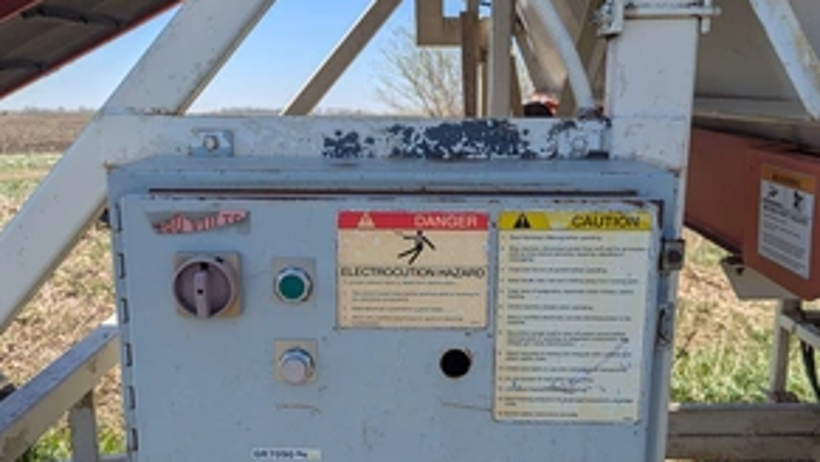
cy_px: 251
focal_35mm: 36
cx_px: 416
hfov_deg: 55.3
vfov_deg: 32.9
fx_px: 783
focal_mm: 6.81
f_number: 1.85
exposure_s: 1/1795
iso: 45
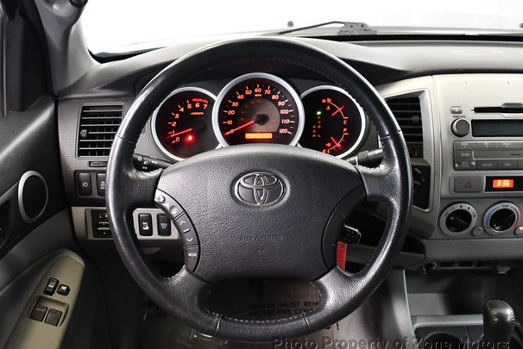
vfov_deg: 35.1
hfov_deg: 50.7
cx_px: 262
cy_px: 176
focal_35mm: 38
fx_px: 552
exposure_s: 1/60
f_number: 3.5
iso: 3600
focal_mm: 18
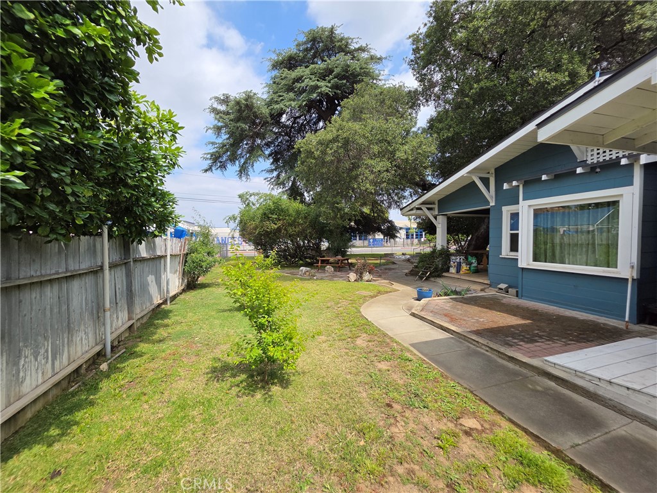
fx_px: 247
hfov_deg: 106.2
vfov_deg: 89.9
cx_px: 328
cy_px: 246
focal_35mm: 13
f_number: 1.9
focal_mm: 2.2
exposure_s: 1/1775
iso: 40
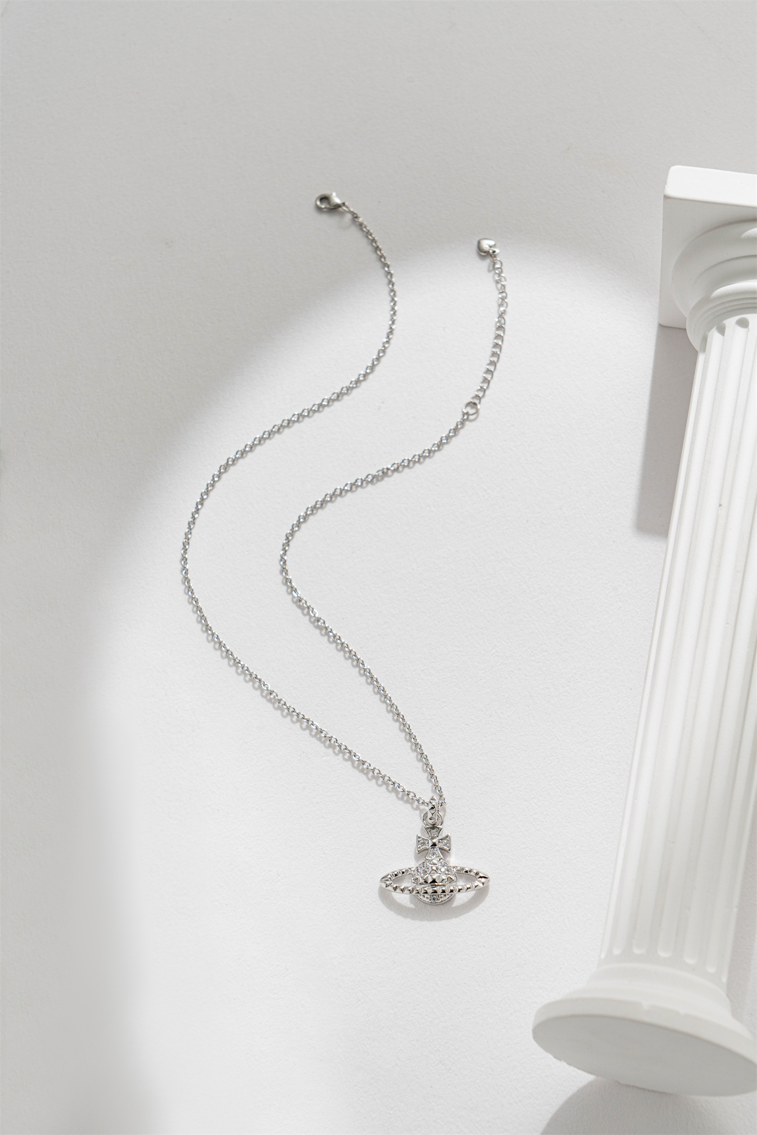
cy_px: 568
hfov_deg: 19.5
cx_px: 378
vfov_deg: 28.8
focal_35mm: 70
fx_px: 2206
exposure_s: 1/100
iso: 250
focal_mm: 70
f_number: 13
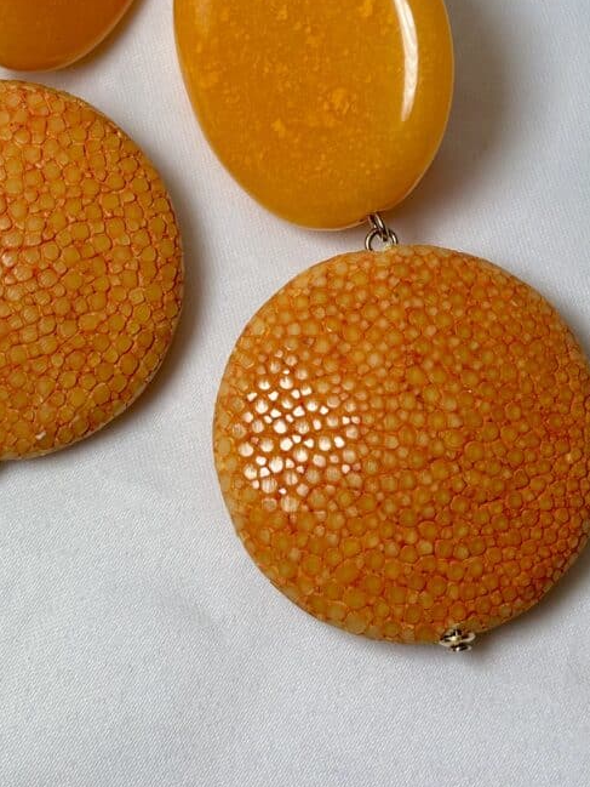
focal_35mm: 82
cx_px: 191
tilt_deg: -75.3
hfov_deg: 17.9
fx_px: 1863
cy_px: 179
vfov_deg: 23.5
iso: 32
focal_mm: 5.96
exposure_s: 1/452
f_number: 1.6
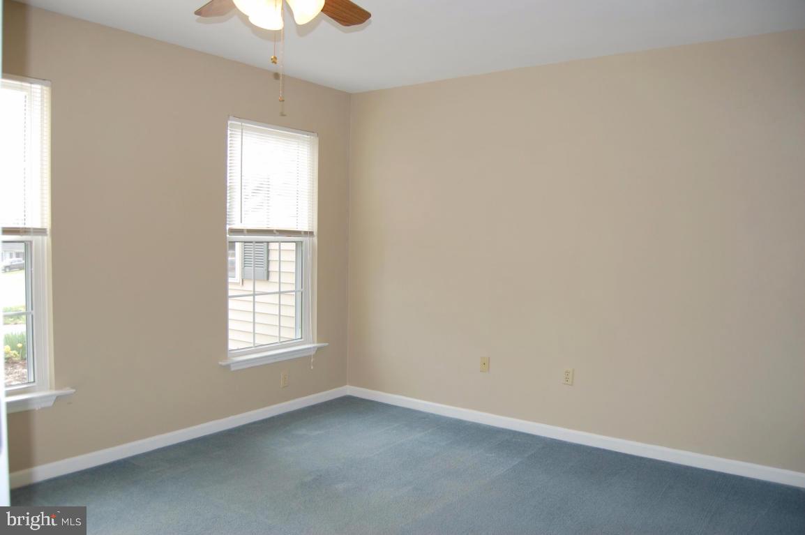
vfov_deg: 47.8
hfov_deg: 67.4
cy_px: 268
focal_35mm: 27
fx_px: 603
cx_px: 402
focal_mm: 18
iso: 200
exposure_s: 1/80
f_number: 3.5
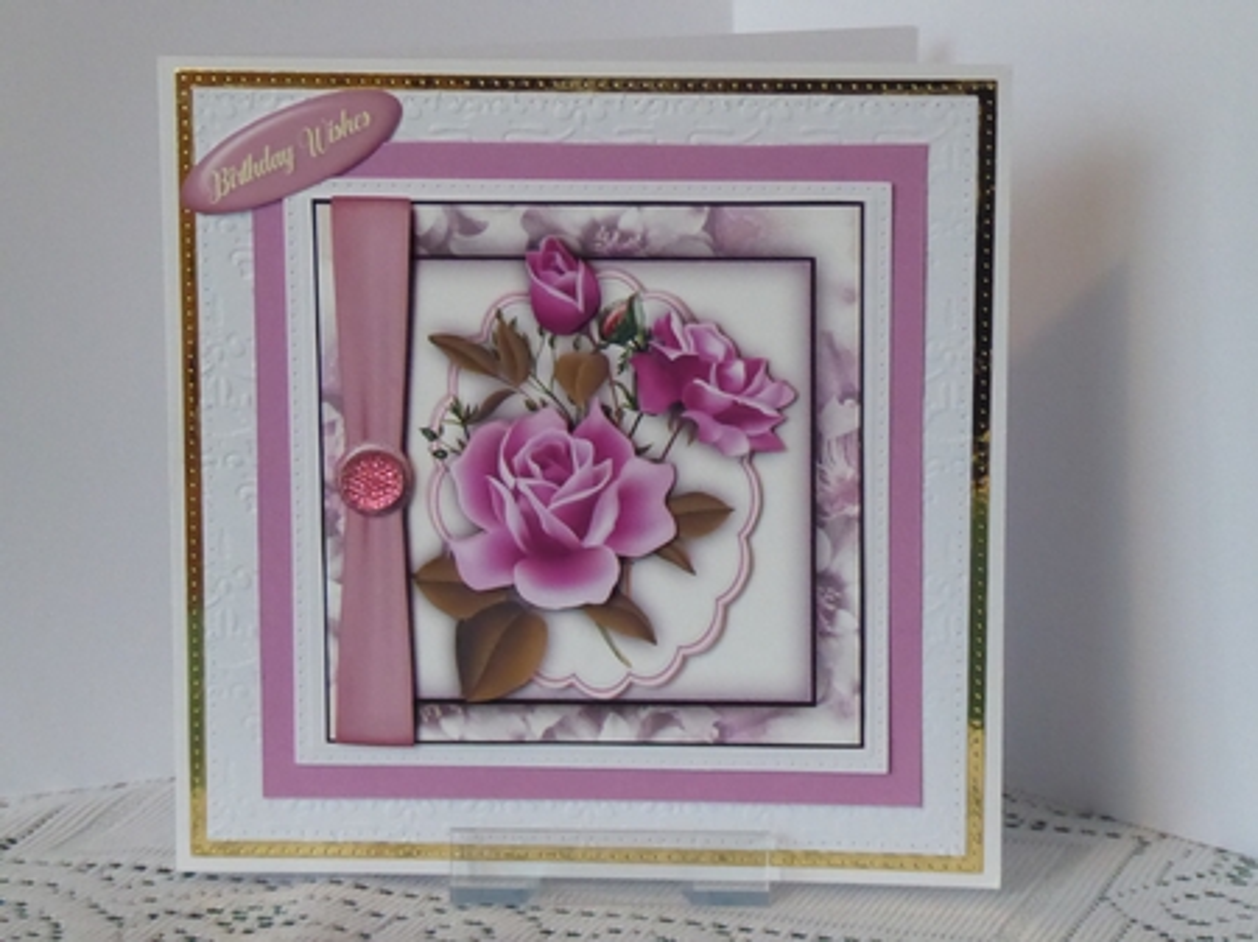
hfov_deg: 16.8
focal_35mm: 117
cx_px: 629
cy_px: 471
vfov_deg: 12.7
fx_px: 4250
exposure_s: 1/60
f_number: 5.1
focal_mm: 19
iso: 1600
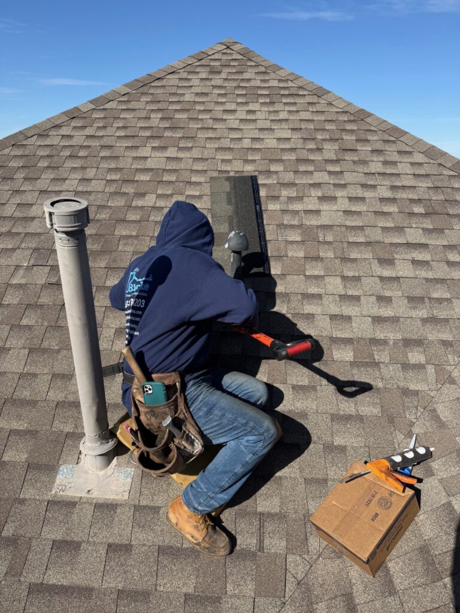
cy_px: 306
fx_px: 425
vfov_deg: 71.6
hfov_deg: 56.8
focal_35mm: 24
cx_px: 230
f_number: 1.78
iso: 80
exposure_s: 1/4673
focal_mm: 6.76
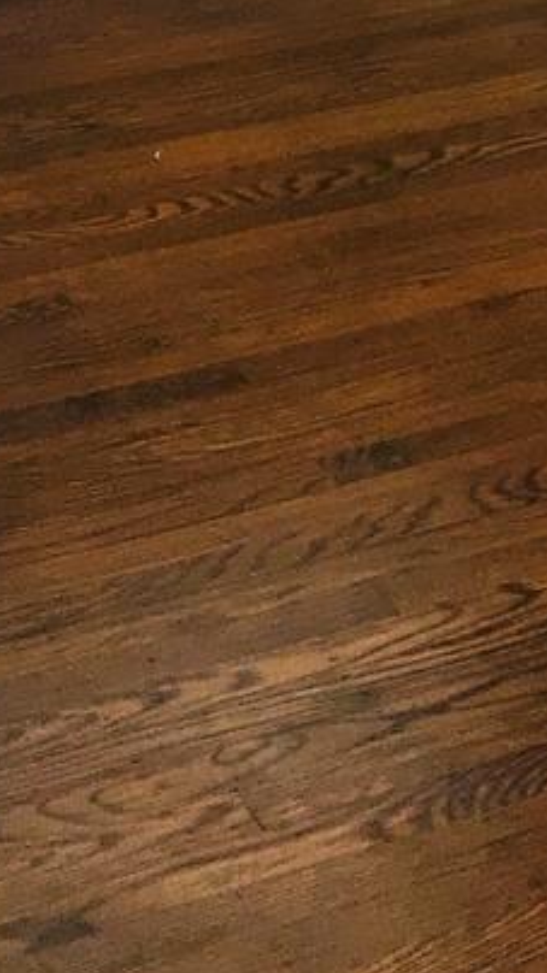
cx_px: 470
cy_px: -696
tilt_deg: -4.1
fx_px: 2994
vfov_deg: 16.1
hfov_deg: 10.4
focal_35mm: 116
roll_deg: +0.1
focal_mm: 3.99
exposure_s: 1/120
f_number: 1.8
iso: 40
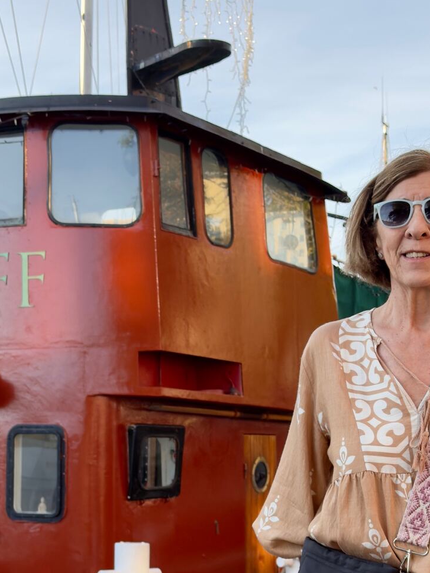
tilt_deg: -2.3
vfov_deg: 27.1
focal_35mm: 71
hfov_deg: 20.7
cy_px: 423
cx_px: 183
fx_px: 1176
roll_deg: +0.9
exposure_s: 1/1416
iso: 64
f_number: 1.78
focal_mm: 6.76
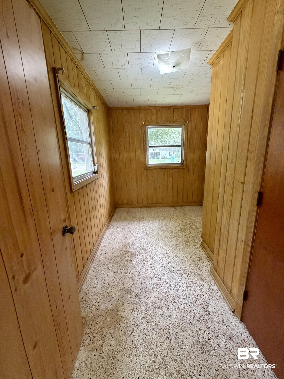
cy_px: 190
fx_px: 153
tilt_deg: -12.5
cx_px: 142
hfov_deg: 85.7
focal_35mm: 14
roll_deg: +1.8
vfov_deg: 102.1
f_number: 2.2
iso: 320
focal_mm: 2.22
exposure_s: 1/72
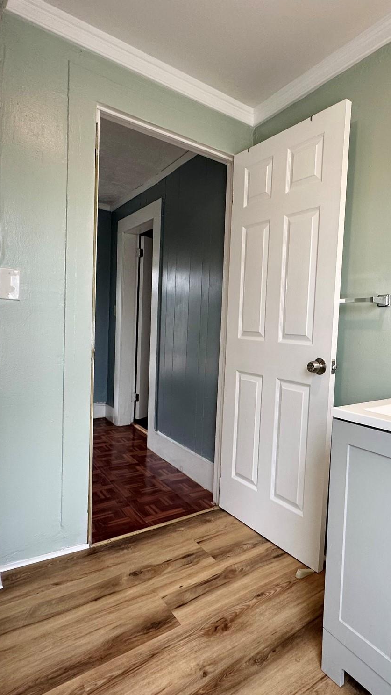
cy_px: 352
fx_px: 387
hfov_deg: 52.7
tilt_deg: -2.9
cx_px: 256
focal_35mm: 21
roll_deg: -3.1
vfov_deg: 83.8
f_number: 2.2
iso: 80
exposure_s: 1/120
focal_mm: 2.22
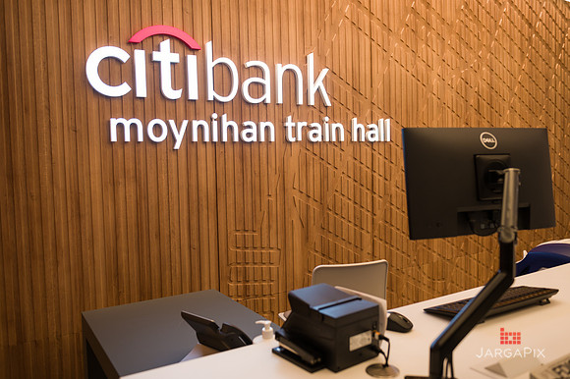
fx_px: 474
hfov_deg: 62.0
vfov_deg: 43.6
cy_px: 186
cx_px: 297
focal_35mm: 30
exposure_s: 1/320
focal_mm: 28
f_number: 4
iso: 400
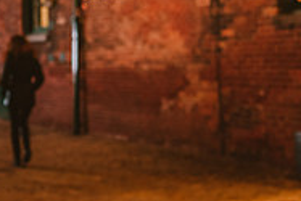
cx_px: -191
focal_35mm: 110
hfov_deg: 16.4
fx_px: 920
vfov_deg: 12.4
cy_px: 30
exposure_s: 1/30
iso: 800
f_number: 2.8
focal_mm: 32
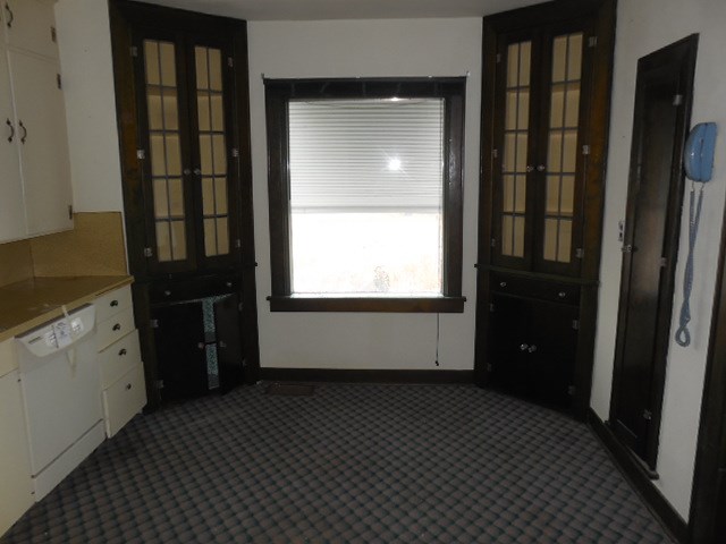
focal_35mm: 26
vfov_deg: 53.1
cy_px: 272
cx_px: 363
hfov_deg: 67.3
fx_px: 545
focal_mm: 4.6
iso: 280
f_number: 3.5
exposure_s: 1/25
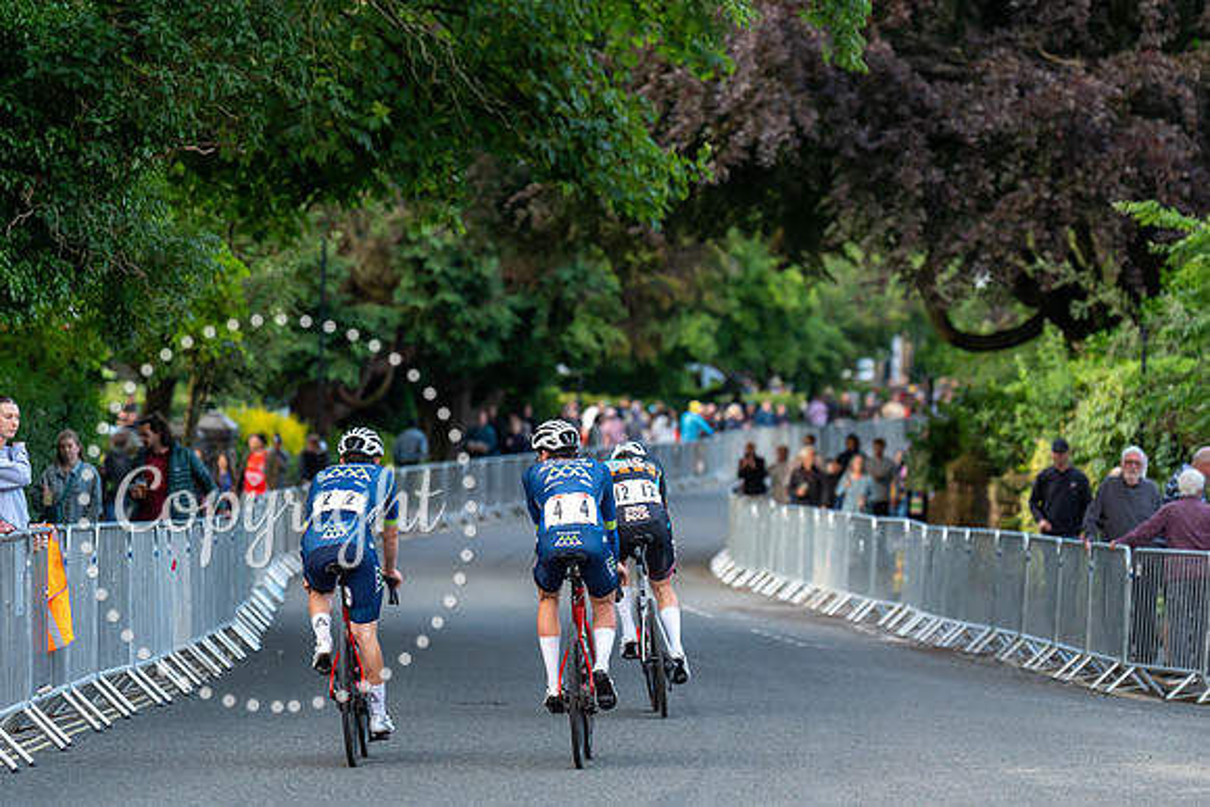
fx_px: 6678
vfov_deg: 6.9
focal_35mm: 199
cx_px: 619
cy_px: 328
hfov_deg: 10.4
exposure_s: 1/1000
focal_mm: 144
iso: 1250
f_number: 2.8
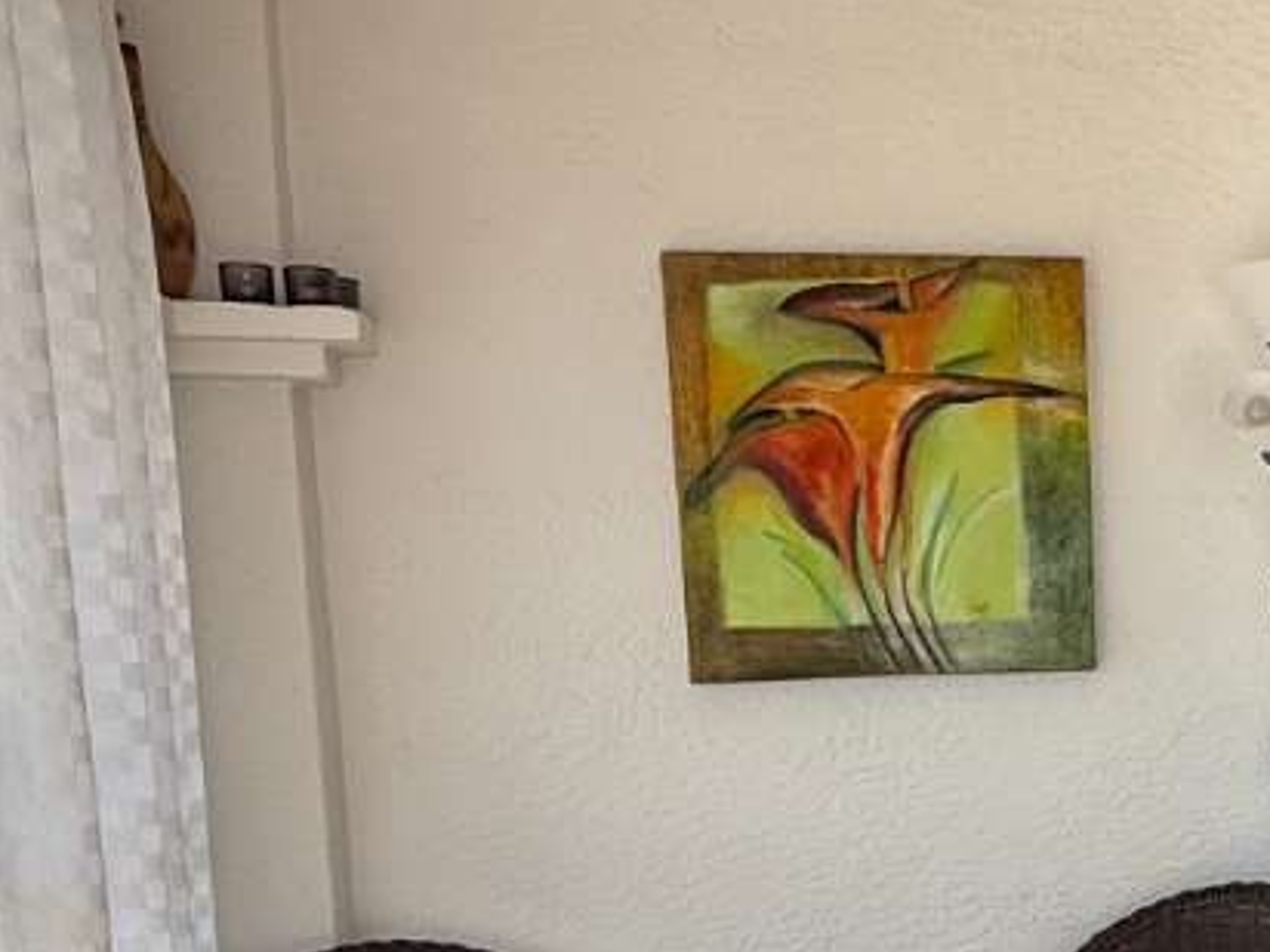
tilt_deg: -9.0
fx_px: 1871
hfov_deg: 35.4
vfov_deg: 27.2
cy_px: 917
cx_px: 1125
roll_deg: +1.1
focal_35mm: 51
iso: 50
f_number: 2.2
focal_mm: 2.22
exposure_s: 1/461
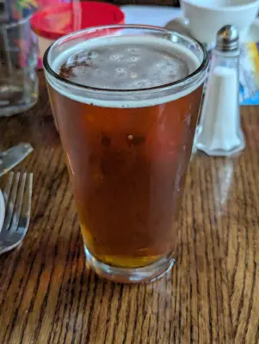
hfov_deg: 30.3
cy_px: 172
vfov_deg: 39.6
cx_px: 130
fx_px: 478
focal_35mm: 48
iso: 1178
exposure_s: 1/129
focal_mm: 6.81
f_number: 1.85
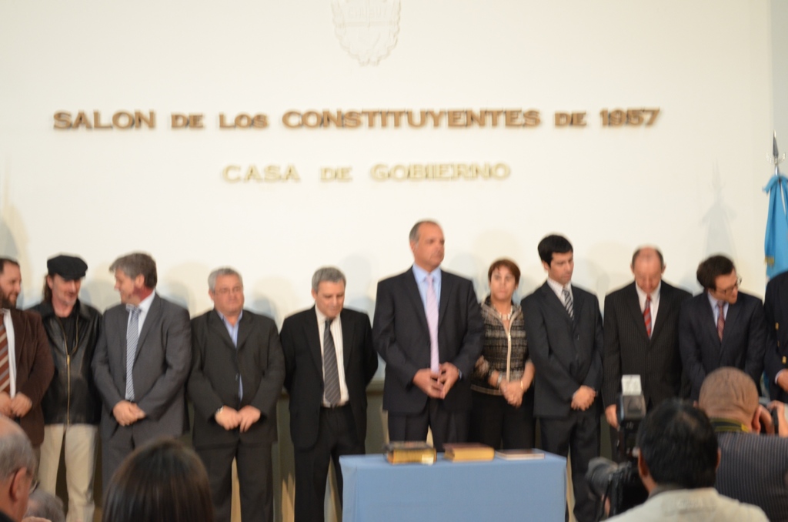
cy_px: 261
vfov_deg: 16.5
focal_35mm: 82
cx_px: 394
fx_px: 1802
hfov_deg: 24.7
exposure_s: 1/30
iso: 1400
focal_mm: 55
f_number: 5.6
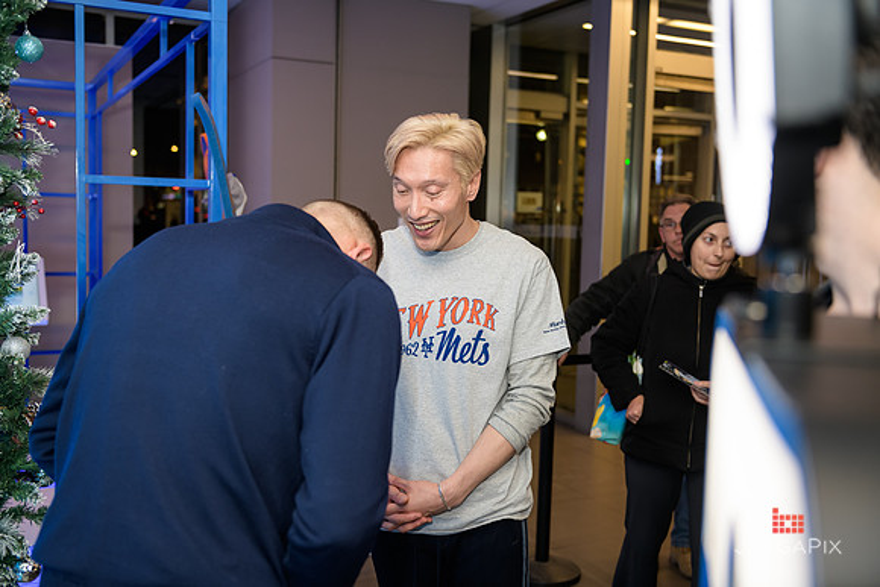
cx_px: 440
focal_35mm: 36
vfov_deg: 36.9
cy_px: 294
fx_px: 880
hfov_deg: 53.1
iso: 400
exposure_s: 1/125
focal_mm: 36
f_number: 3.2
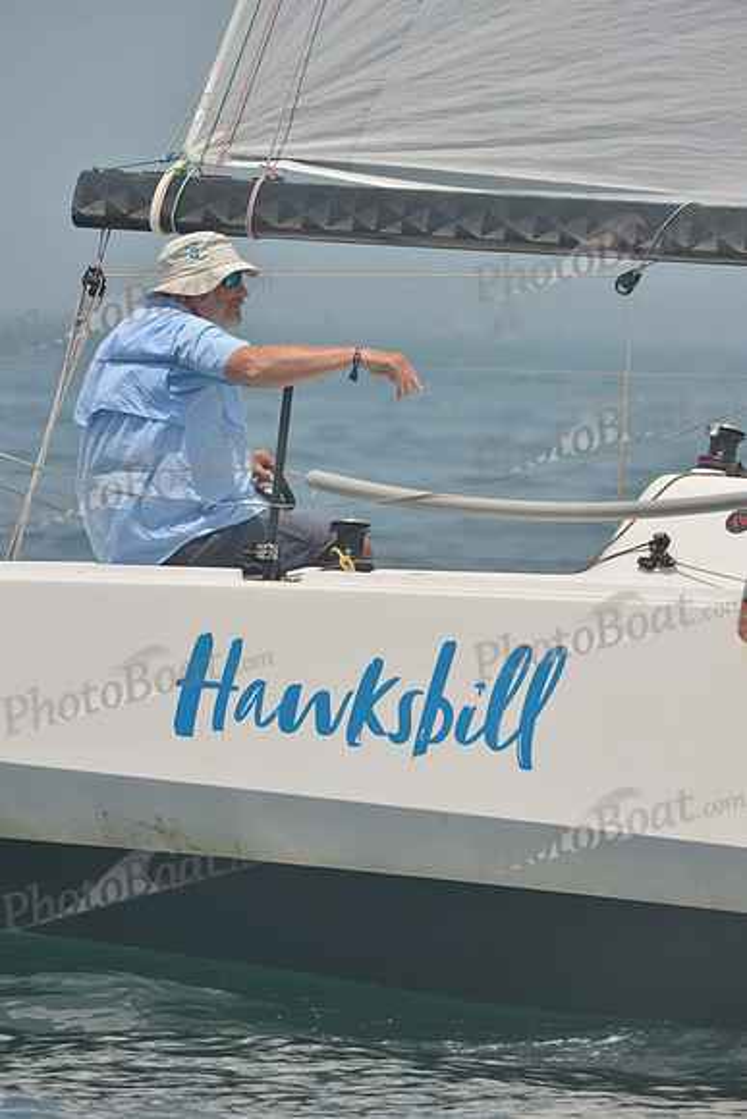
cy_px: 560
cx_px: 374
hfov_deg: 4.6
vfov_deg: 6.9
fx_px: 9331
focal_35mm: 300
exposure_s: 1/1000
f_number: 10
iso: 280
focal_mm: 300
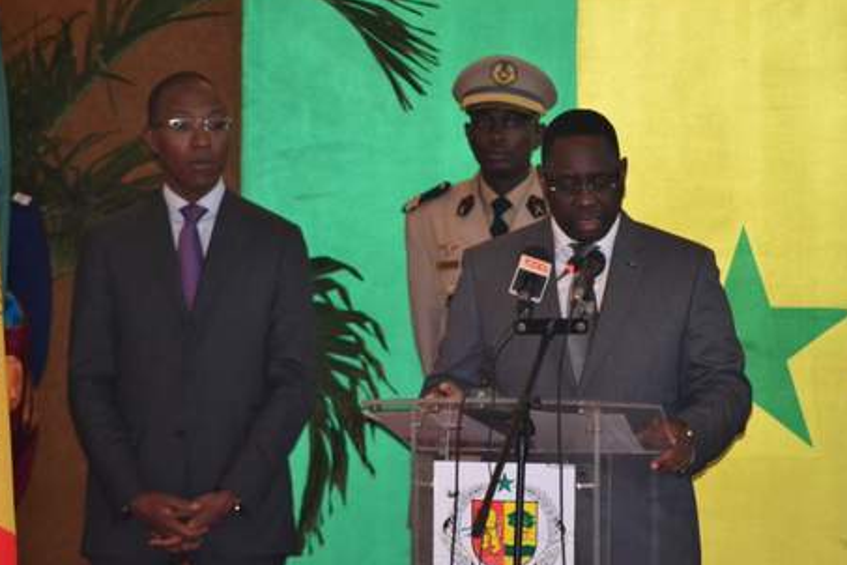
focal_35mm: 318
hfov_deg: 6.5
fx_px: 7481
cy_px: 281
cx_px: 421
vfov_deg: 4.3
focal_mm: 200
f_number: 7.1
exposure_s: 1/60
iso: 3200
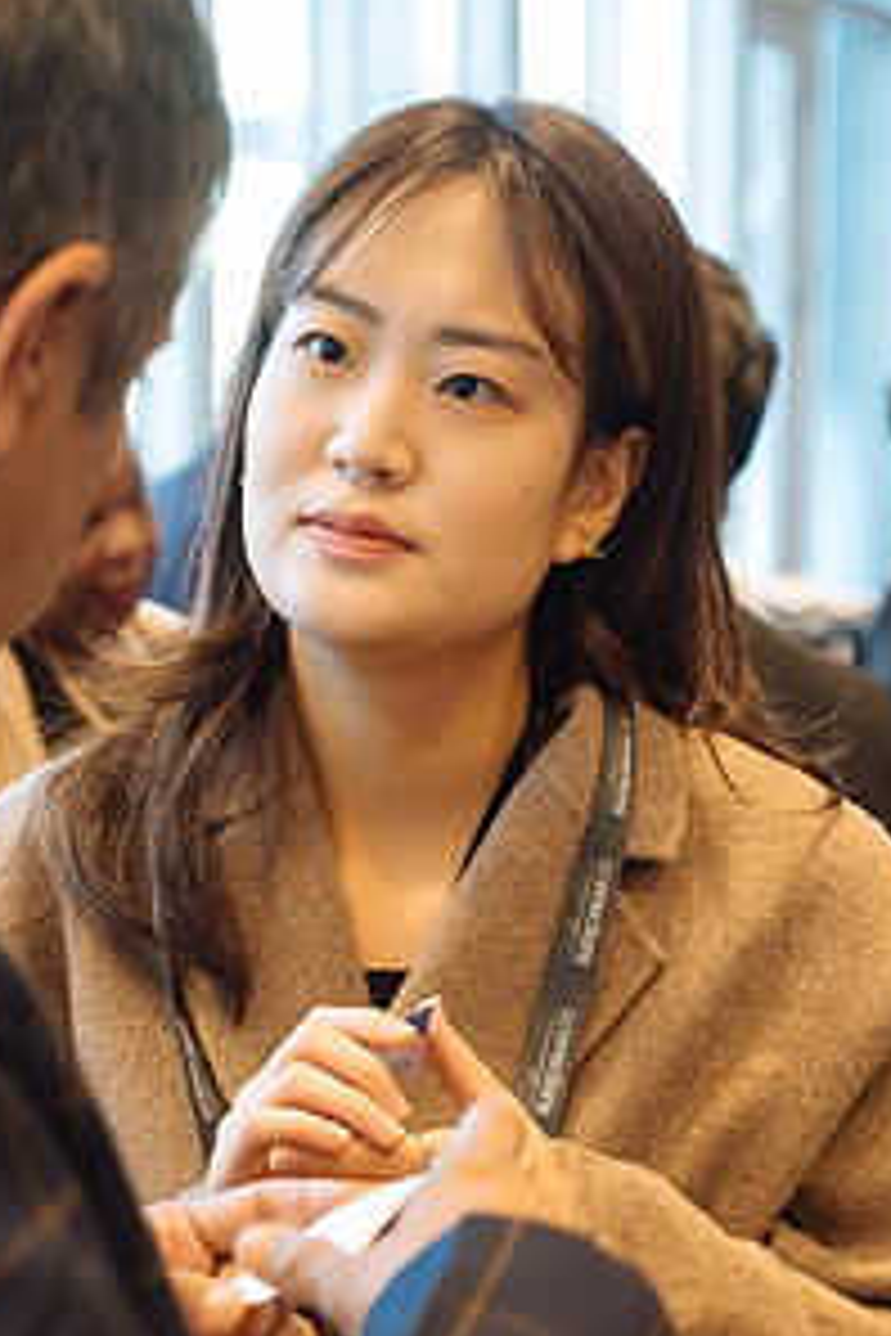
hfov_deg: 15.0
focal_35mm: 91
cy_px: 958
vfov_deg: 22.2
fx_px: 3378
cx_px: 252
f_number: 3.2
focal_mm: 40.1
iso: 1600
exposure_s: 1/125
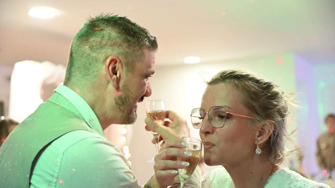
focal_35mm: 61
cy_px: 111
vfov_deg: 19.7
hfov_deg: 34.4
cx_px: 167
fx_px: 542
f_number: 4
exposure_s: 1/60
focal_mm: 58
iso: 5600
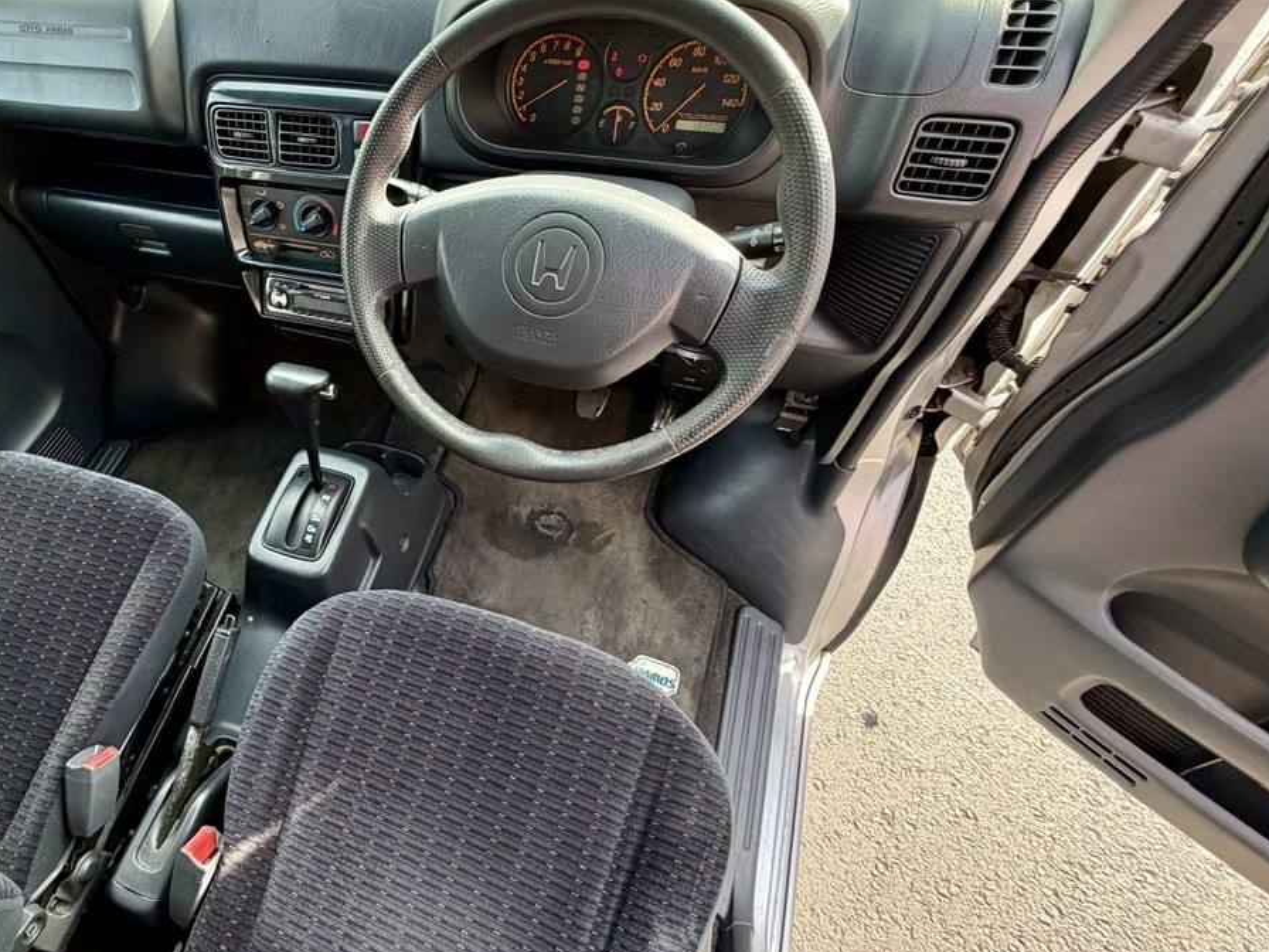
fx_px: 733
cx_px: 399
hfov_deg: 78.4
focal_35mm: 20
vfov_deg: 65.9
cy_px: 496
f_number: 2.2
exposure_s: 1/121
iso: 125
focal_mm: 2.22
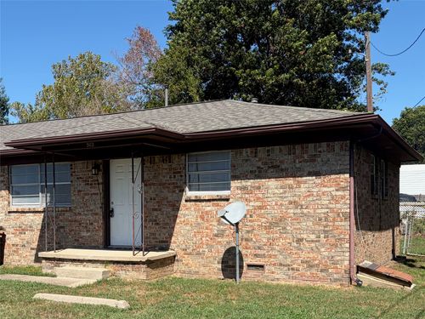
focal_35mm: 26
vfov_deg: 53.1
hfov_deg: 67.3
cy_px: 160
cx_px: 212
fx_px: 319
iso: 50
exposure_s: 1/2985
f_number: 1.6
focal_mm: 5.96
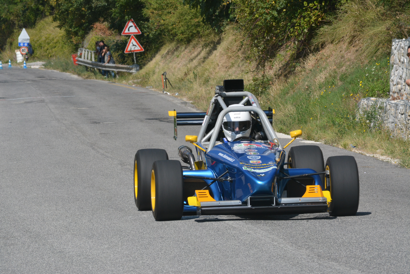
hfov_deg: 6.9
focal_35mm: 300
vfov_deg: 4.6
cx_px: 205
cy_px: 137
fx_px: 3419
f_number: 16
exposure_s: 1/500
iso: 800
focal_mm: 200
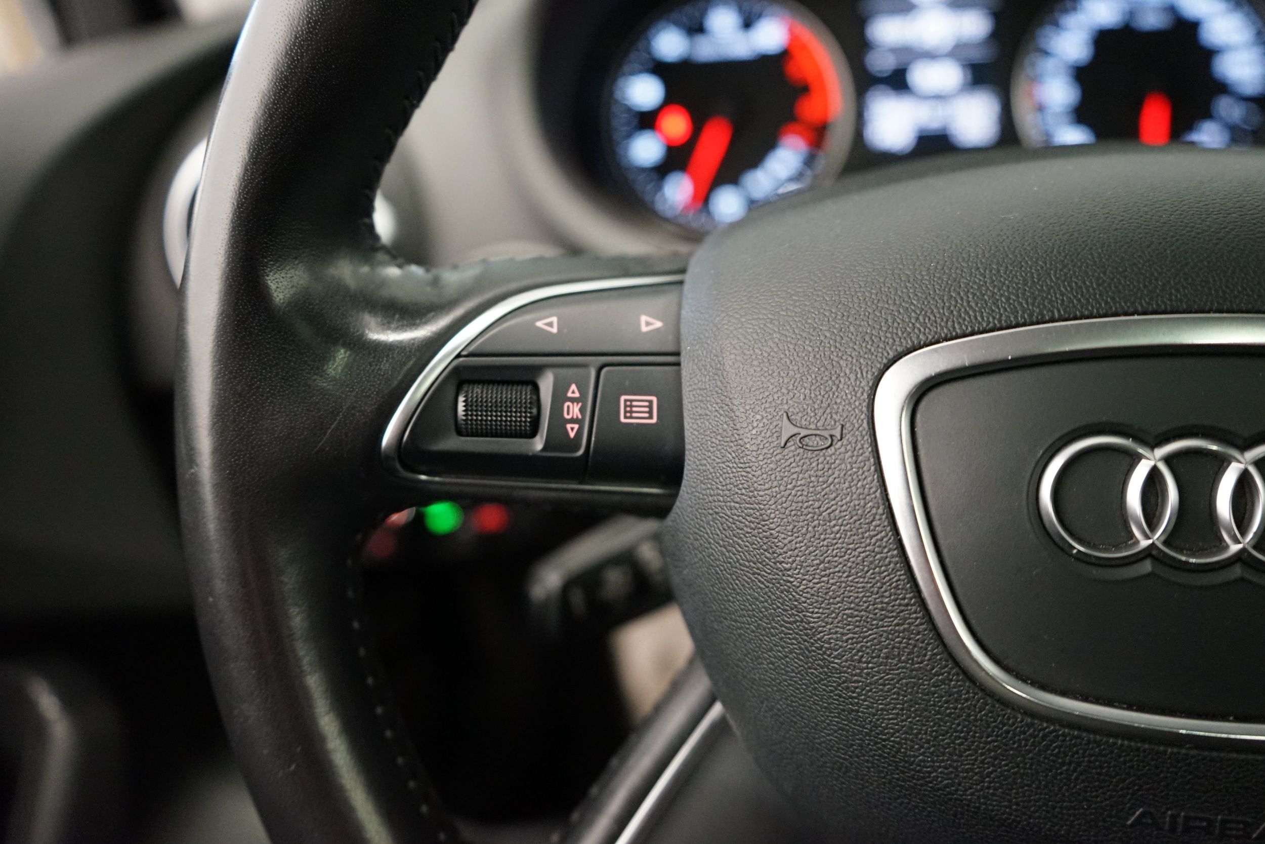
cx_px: 632
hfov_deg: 65.5
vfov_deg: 46.4
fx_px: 984
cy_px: 422
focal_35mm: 28
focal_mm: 28
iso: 5000
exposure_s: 1/60
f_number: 3.5
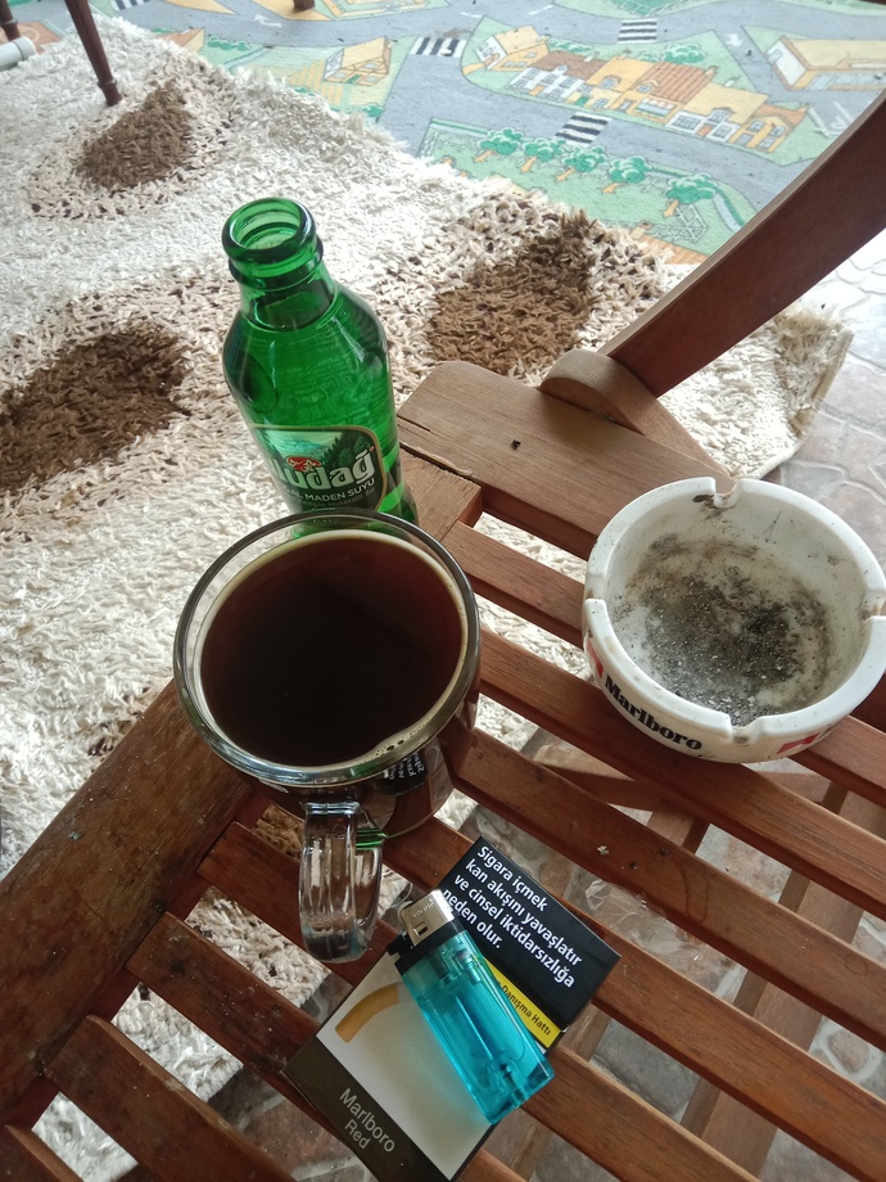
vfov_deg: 69.4
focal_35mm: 25
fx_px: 853
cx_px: 443
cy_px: 591
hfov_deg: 54.9
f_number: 2.2
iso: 191
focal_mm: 3.4
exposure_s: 1/50
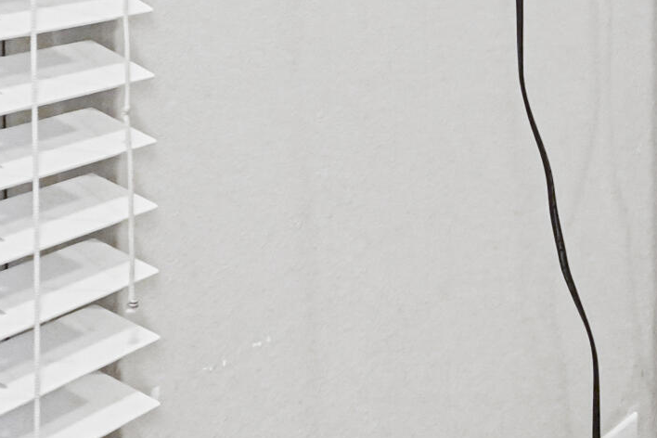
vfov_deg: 17.7
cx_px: 1275
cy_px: -106
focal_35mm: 73
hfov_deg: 18.9
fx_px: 1333
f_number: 4
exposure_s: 1/80
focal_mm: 11.5
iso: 6400
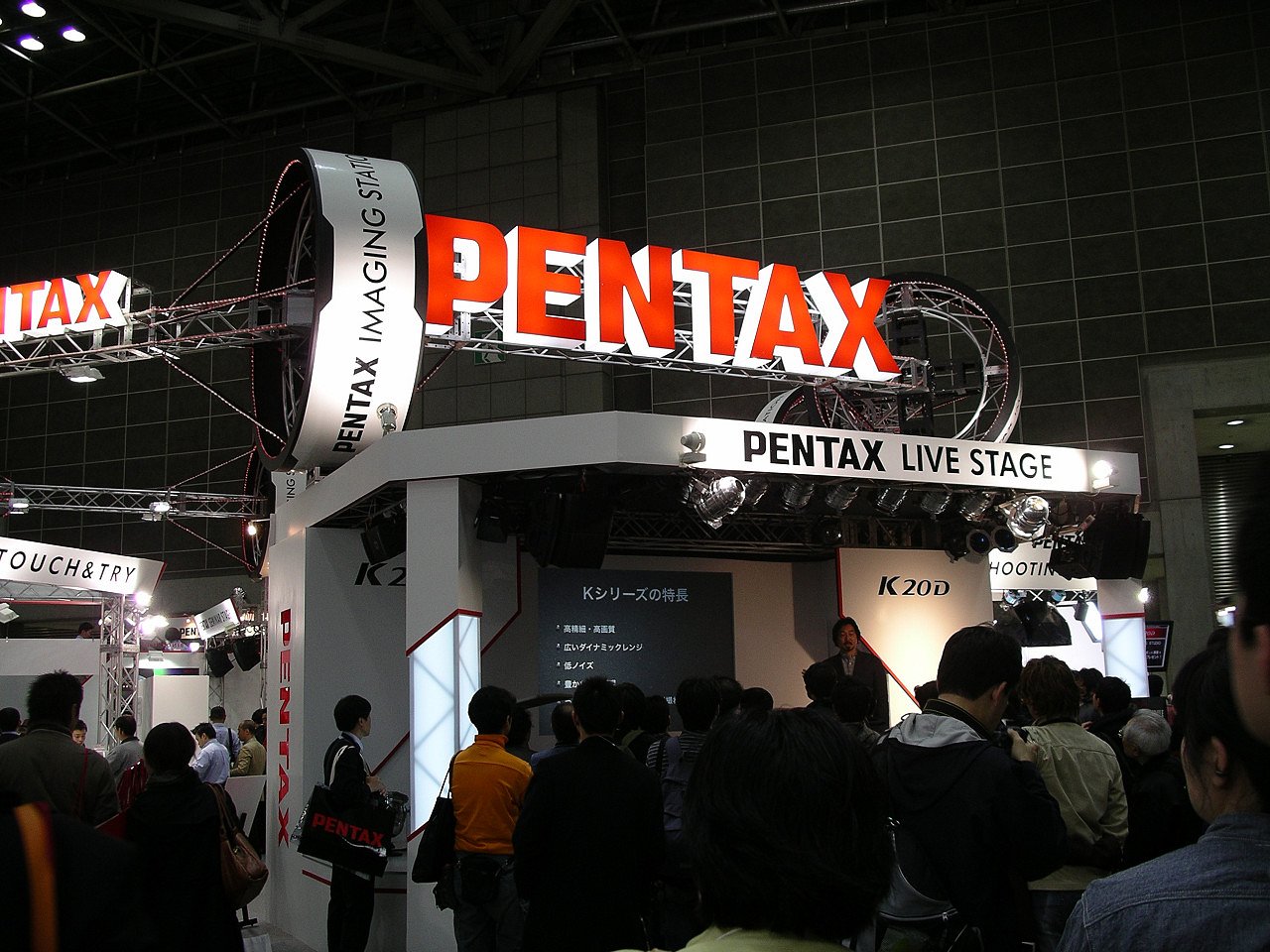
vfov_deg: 38.7
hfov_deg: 50.1
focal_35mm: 37
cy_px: 476
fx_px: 1357
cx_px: 635
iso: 64
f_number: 2.8
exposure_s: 1/50
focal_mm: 7.8
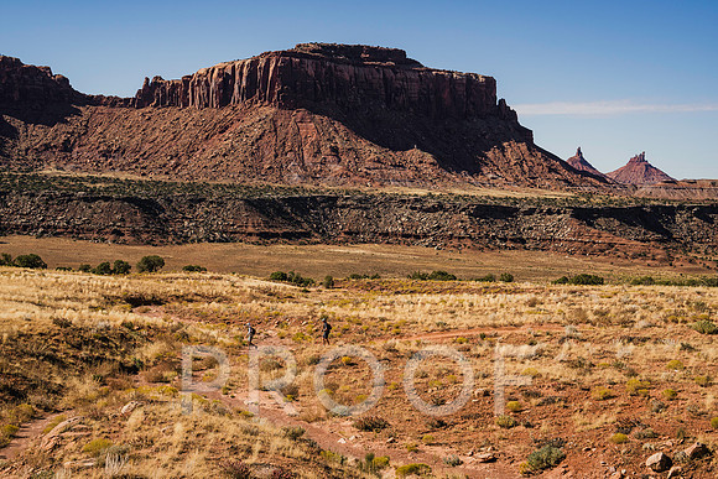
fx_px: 1177
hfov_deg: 33.9
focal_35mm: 59
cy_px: 240
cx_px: 359
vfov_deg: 23.0
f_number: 7.1
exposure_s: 1/500
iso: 160
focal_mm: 59
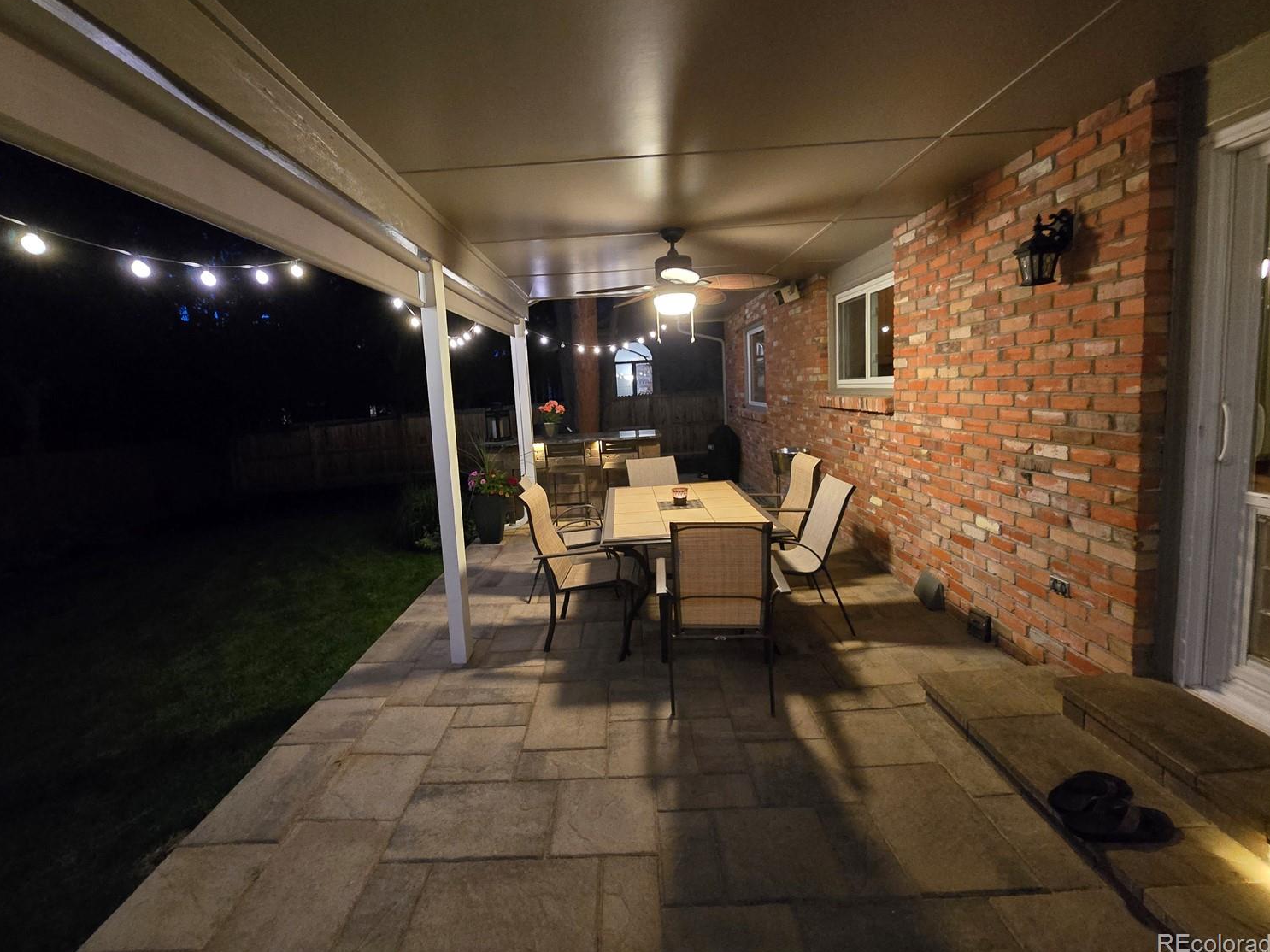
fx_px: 514
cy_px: 449
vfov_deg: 85.6
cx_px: 612
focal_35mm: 14
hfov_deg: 102.0
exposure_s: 1/30
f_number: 2.2
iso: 1250
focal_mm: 2.2
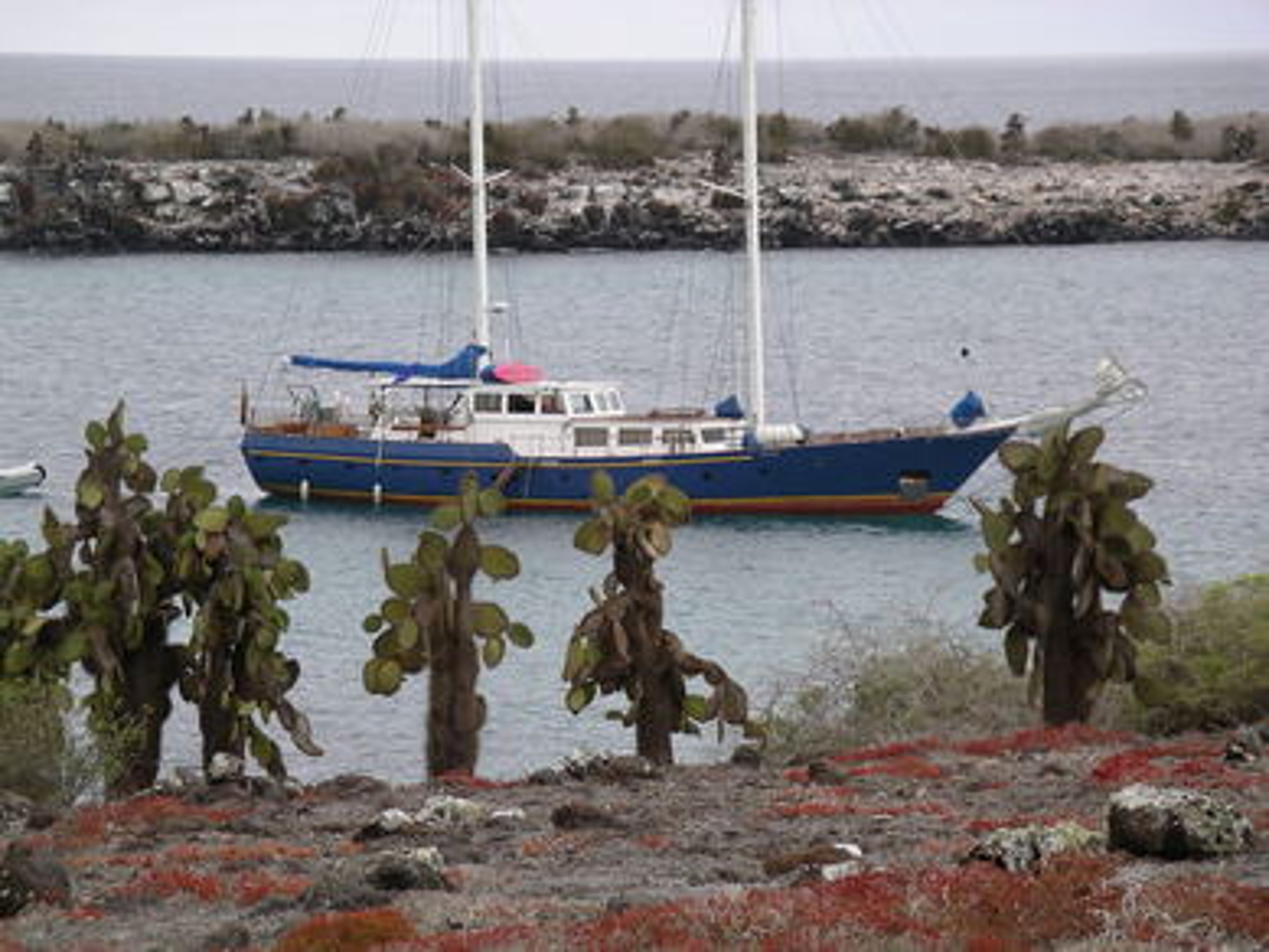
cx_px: 634
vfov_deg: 7.9
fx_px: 6857
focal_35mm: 187
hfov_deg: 10.6
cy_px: 476
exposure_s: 1/241
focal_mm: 39
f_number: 4.6
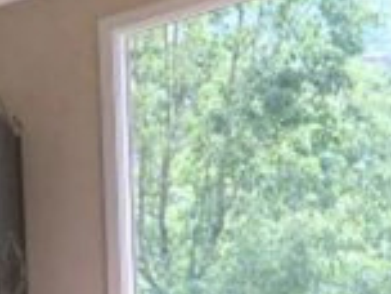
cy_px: 219
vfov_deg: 12.1
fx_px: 1378
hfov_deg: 15.1
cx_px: 568
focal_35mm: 122
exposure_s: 1/71
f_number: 2.2
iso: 25
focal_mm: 4.15
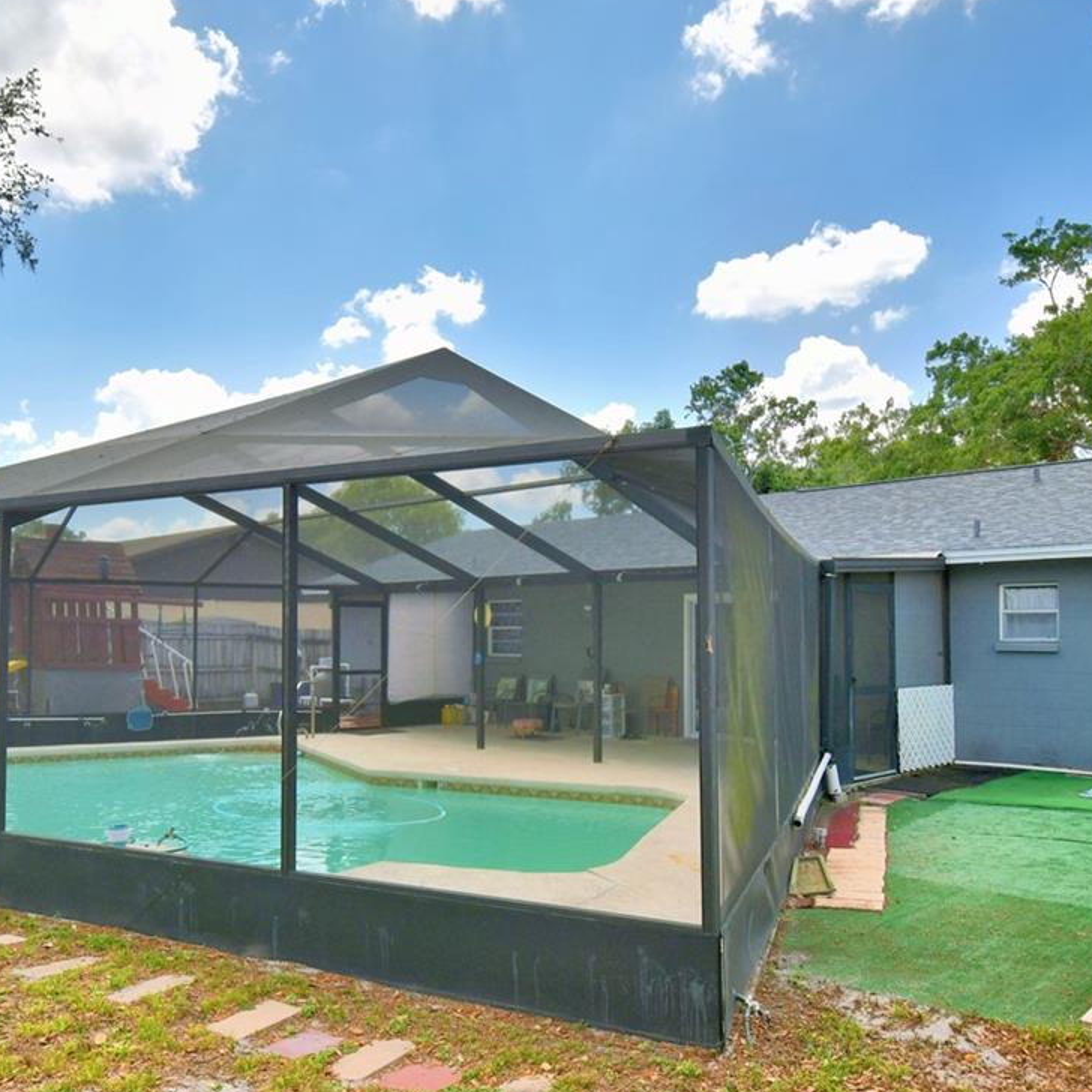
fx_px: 999
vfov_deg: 57.2
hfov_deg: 57.3
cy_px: 592
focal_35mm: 28
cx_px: 534
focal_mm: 10
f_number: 8
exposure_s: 1/250
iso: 100
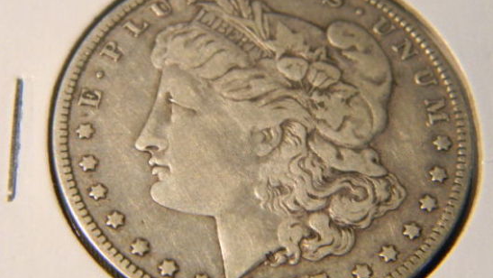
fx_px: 1190
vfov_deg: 13.3
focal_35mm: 91
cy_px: 141
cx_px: 247
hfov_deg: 23.4
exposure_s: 1/30
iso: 349
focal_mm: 15.1
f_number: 4.5
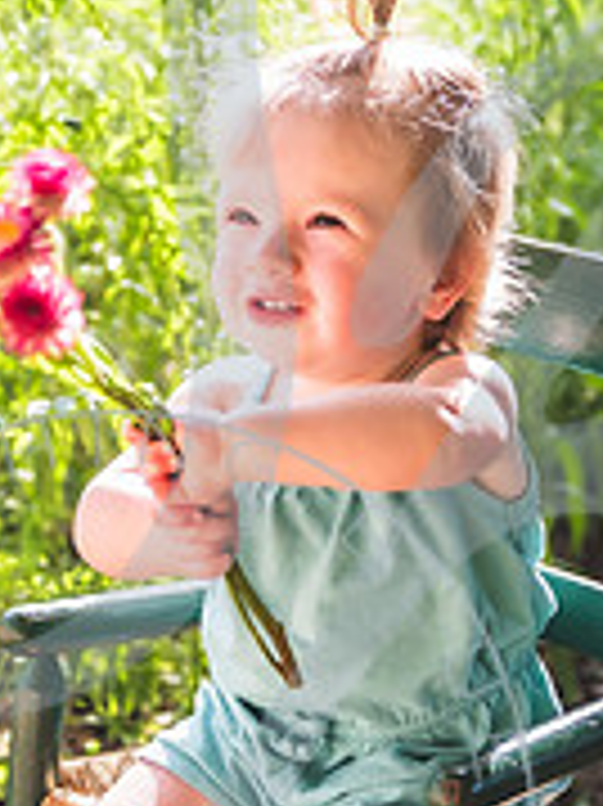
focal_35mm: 116
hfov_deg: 12.8
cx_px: 320
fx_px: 2697
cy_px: 486
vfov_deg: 17.0
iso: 100
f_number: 2.8
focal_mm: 48
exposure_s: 1/320
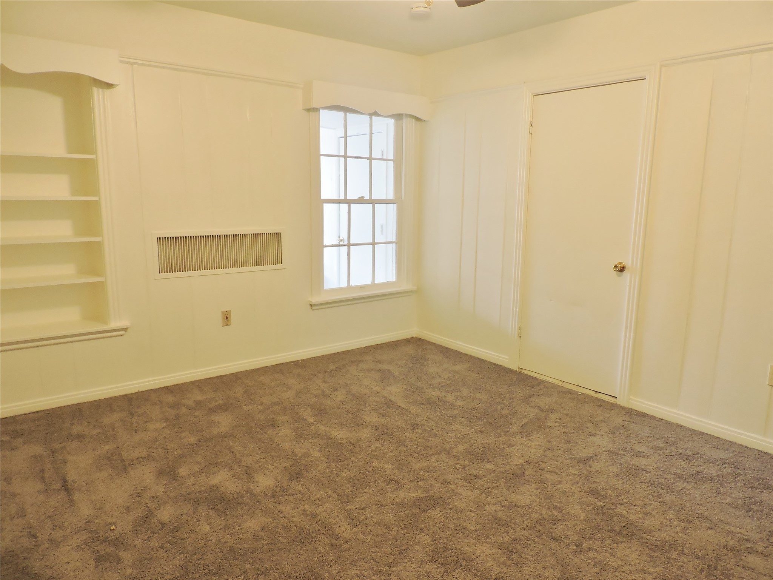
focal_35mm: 24
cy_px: 290
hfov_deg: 71.6
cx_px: 386
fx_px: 536
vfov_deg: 56.8
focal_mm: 4.3
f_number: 3
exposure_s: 1/30
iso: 250
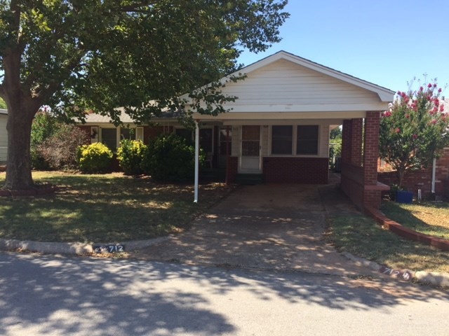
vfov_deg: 48.2
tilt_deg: -3.2
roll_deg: -1.2
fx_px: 376
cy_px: 168
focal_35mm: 29
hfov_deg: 61.7
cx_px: 224
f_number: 2.2
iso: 32
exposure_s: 1/659
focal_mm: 4.15
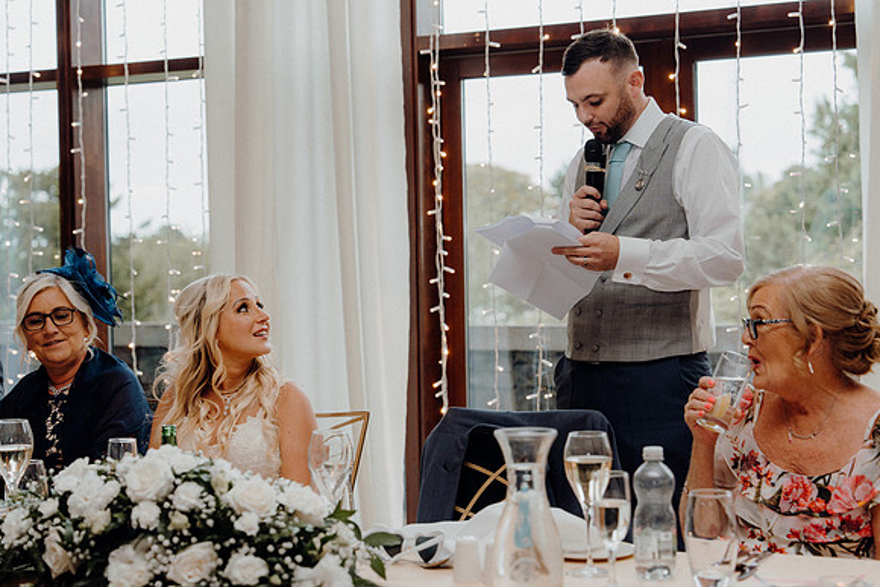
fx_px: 1516
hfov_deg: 32.4
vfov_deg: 21.9
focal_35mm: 62
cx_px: 440
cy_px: 294
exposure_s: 1/160
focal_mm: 62
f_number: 3.5
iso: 500
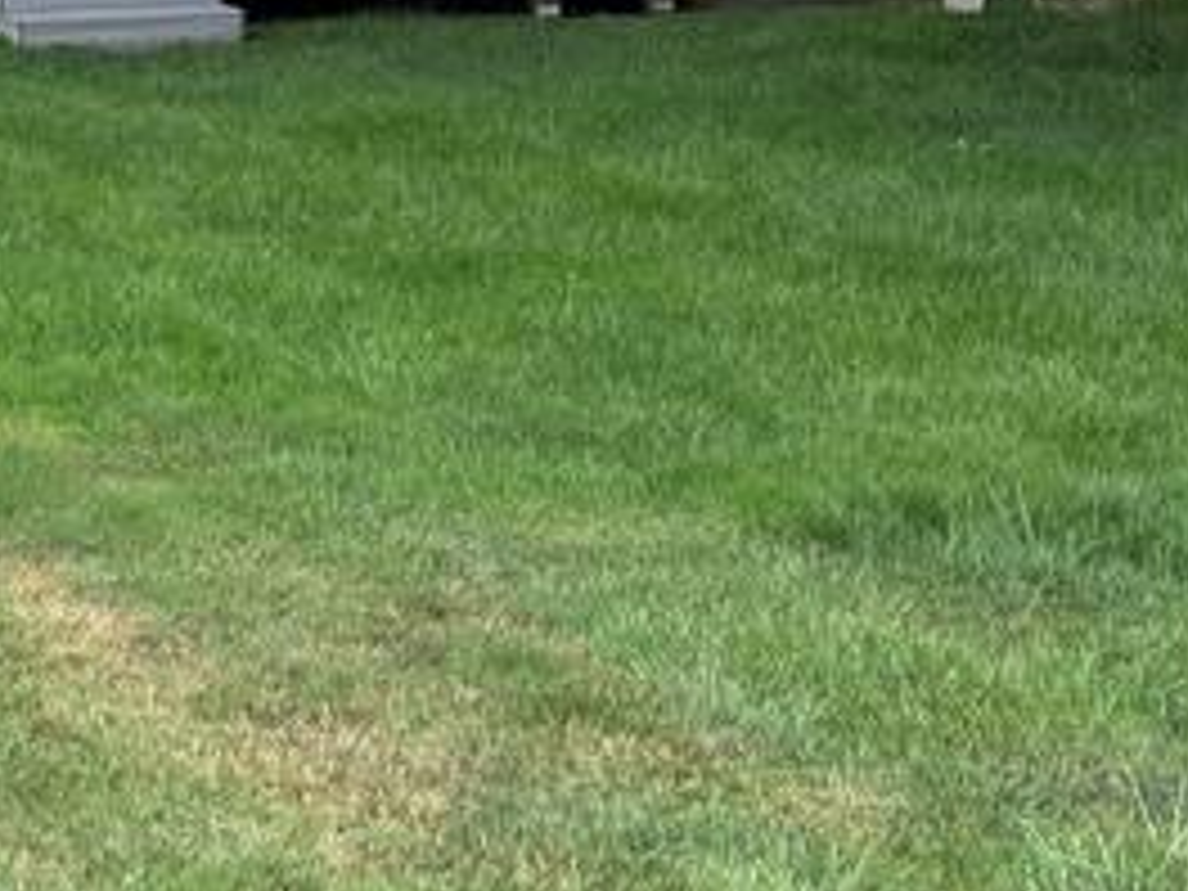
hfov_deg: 17.6
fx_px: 3466
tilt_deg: +5.8
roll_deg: +1.3
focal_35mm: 101
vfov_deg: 13.4
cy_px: -612
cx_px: -562
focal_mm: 5.96
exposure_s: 1/811
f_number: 1.6
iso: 50
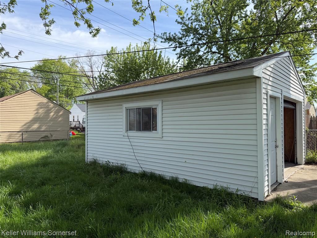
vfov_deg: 56.8
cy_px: 119
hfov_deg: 71.6
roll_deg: +0.4
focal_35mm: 24
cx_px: 158
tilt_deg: +2.1
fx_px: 220
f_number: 1.78
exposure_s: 1/2611
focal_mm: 6.76
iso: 100
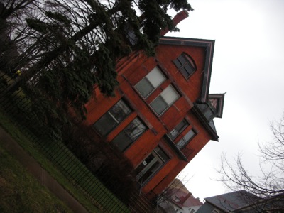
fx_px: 287
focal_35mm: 35
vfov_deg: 40.7
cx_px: 142
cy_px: 106
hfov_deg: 52.6
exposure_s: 1/365
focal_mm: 5.8
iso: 200
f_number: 2.8
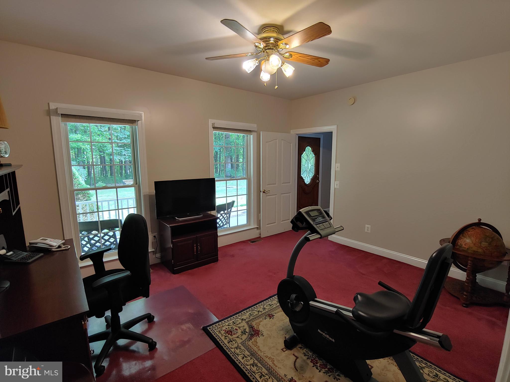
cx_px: 255
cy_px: 191
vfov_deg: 78.1
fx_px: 236
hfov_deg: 94.5
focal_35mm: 16
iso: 150
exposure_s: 1/30
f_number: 1.9
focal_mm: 2.18
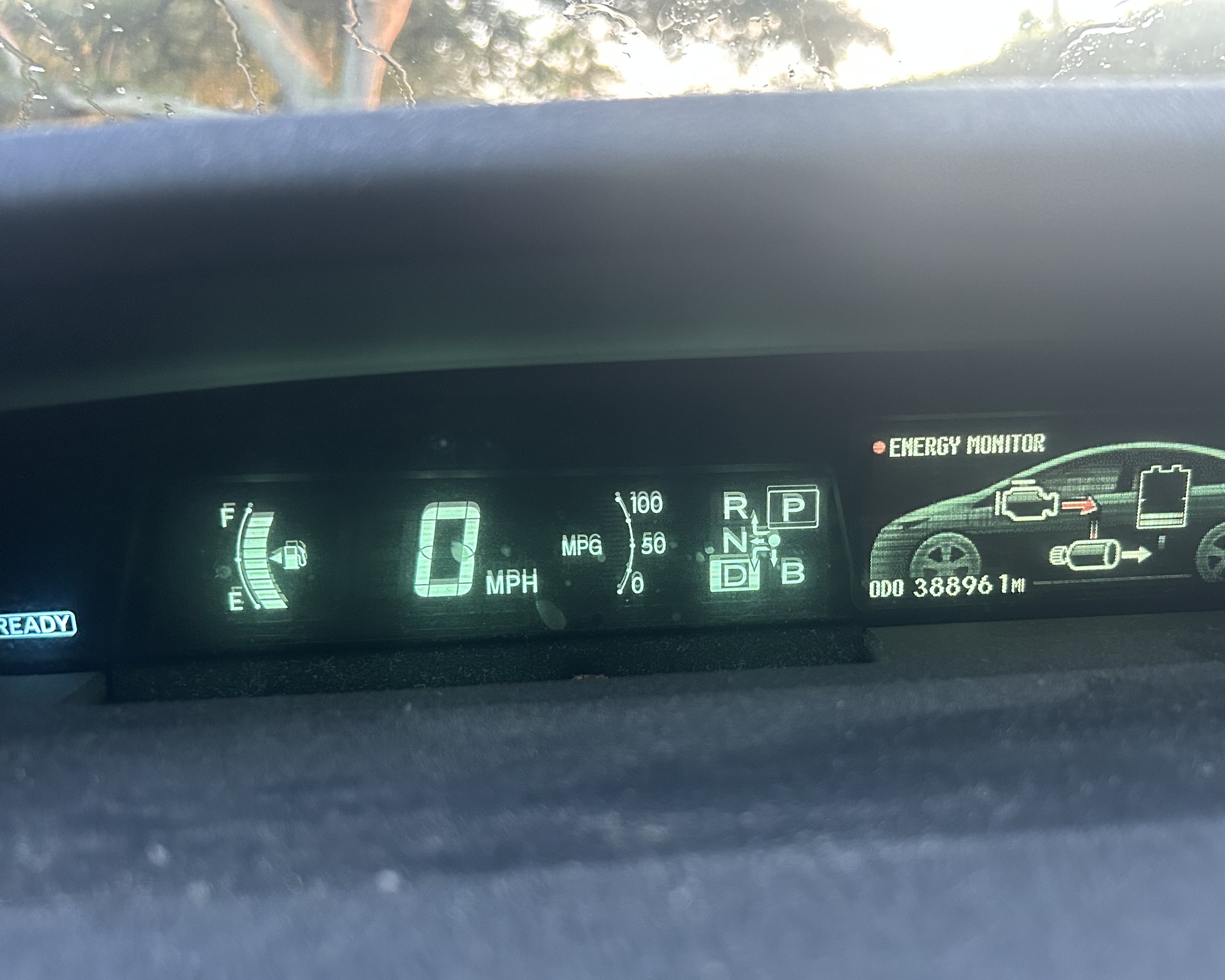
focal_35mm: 33
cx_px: 768
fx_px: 1196
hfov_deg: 53.6
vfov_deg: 44.3
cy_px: 596
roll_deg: +2.2
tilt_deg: -17.5
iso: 400
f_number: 1.5
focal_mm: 5.7
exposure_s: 1/57
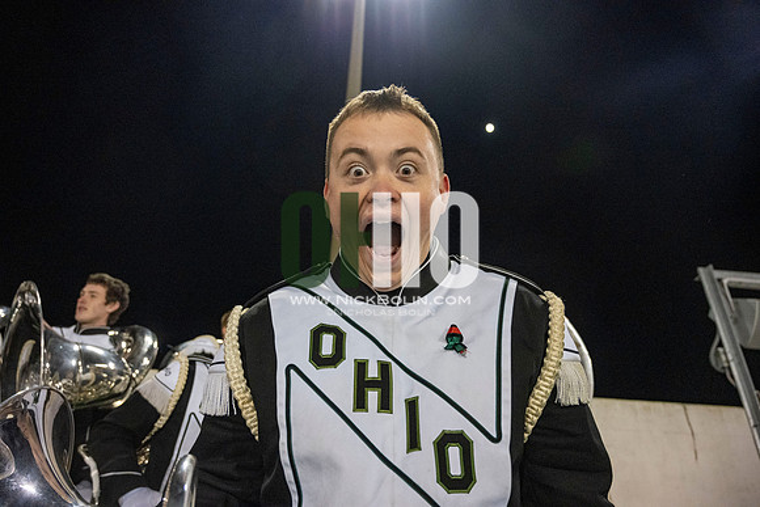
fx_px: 507
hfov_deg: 73.7
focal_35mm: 24
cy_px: 254
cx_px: 380
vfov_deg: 53.2
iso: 3200
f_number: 4
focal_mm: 24
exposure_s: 1/500
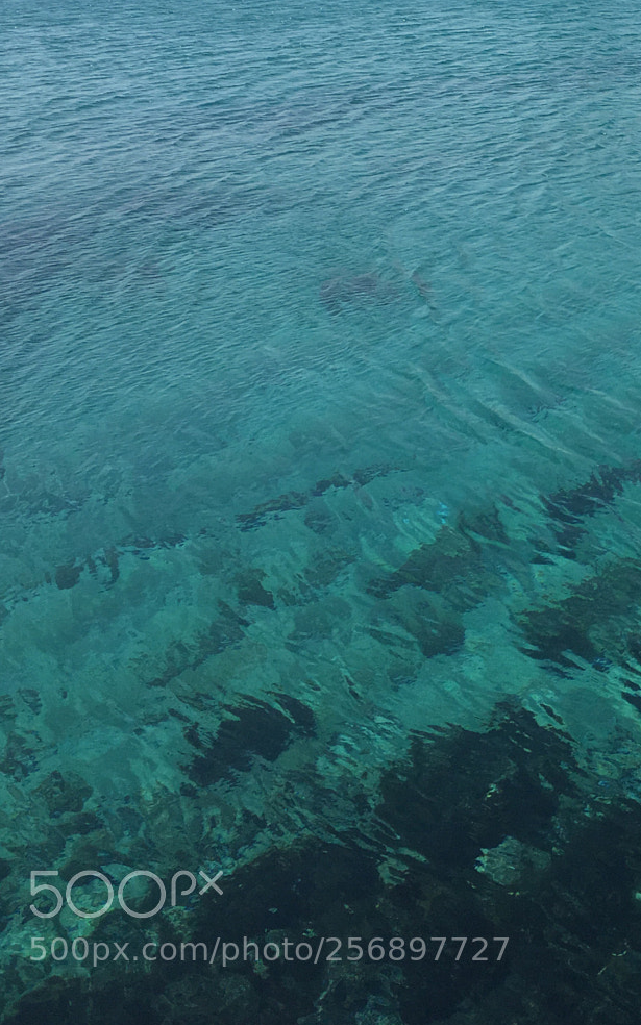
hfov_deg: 25.0
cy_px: 198
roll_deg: -0.4
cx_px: 590
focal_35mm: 50
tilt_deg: -13.1
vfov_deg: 38.7
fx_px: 1398
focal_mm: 4.15
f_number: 2.2
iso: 25
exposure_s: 1/3344
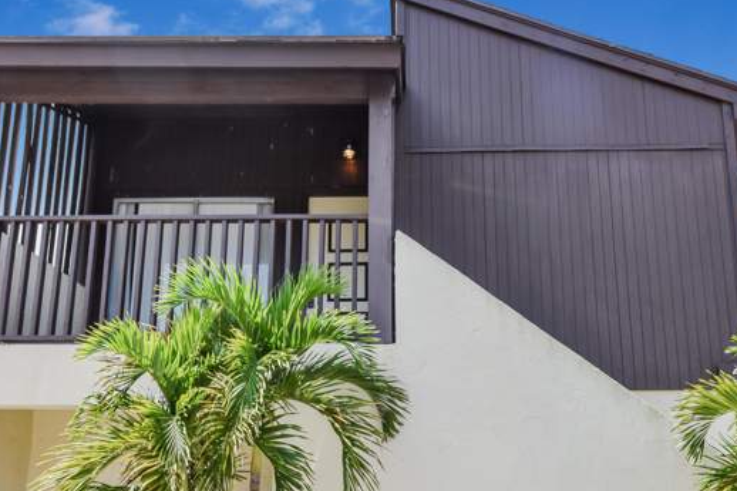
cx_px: 404
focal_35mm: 34
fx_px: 696
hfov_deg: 55.7
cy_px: 369
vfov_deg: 37.9
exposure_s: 1/320
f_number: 9
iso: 200
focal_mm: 22
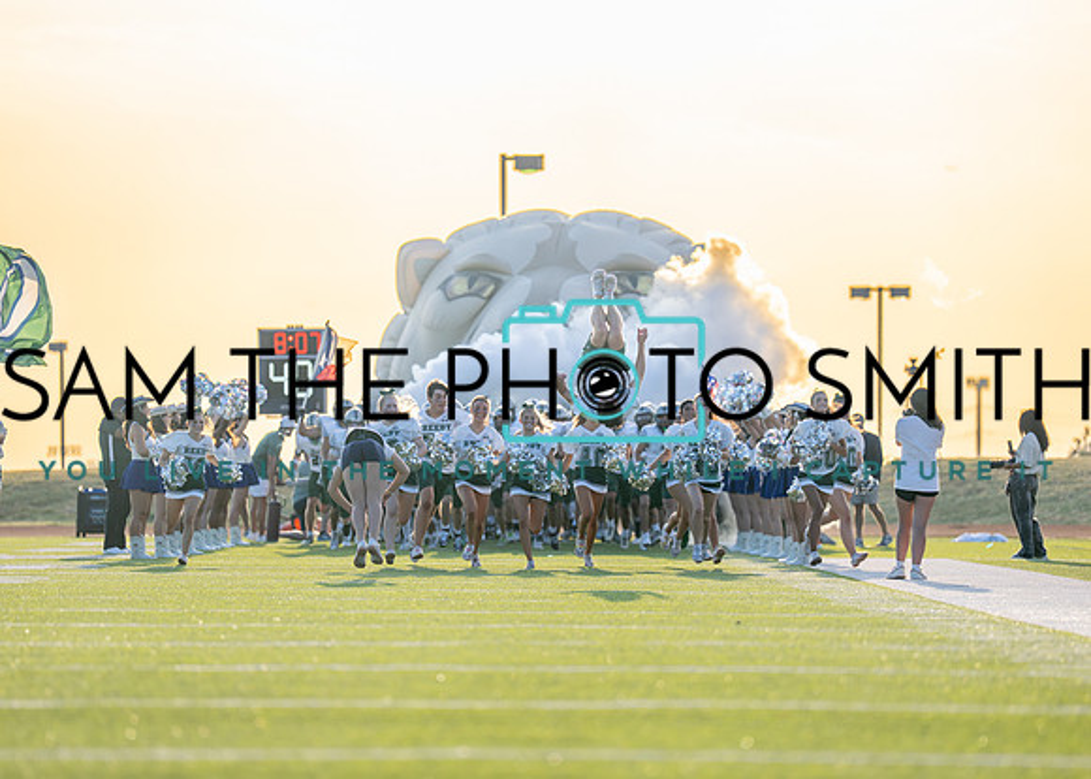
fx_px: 7485
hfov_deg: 8.3
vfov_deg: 6.0
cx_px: 566
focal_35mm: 242
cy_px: 429
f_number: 2.8
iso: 320
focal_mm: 200
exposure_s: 1/4000
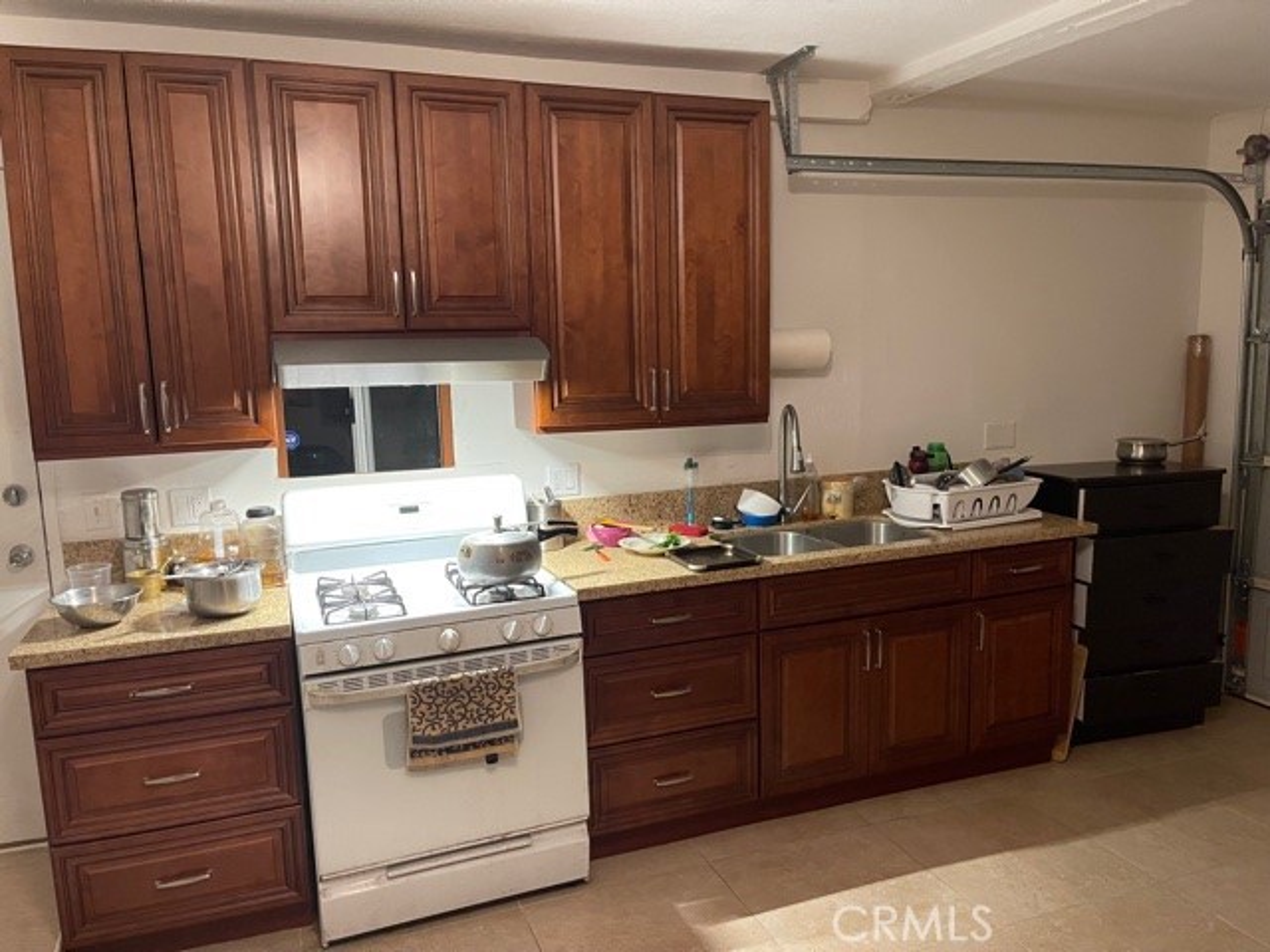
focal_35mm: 26
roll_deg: +1.6
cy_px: 476
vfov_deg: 53.1
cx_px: 635
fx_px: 954
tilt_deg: -9.2
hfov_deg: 67.3
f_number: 1.6
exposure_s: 1/60
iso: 500
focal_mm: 5.1
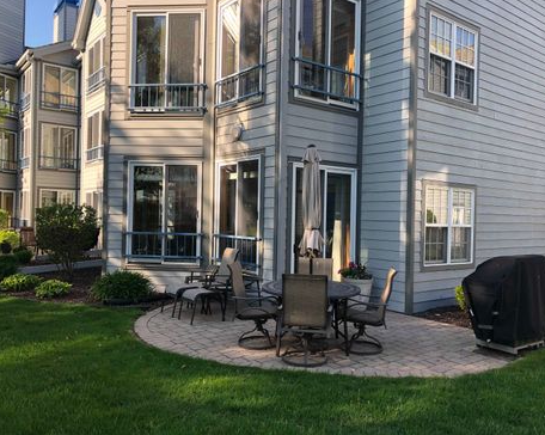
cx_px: 295
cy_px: 220
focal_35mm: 30
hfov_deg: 58.7
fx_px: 483
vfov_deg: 48.4
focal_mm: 4
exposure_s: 1/279
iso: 20
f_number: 1.8
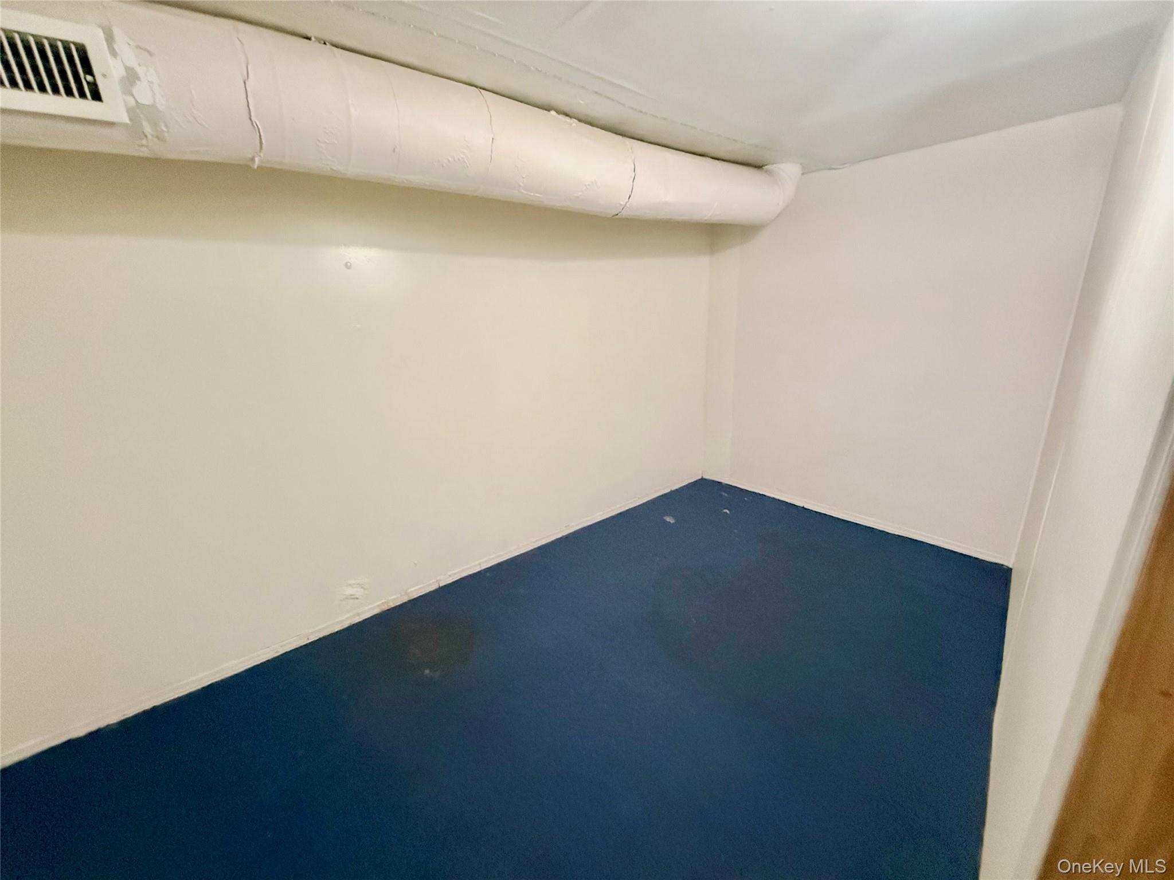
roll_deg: +2.2
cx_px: 587
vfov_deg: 85.7
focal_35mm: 14
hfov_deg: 102.1
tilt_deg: -15.3
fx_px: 475
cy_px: 440
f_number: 2.2
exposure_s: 1/60
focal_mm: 2.22
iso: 1000
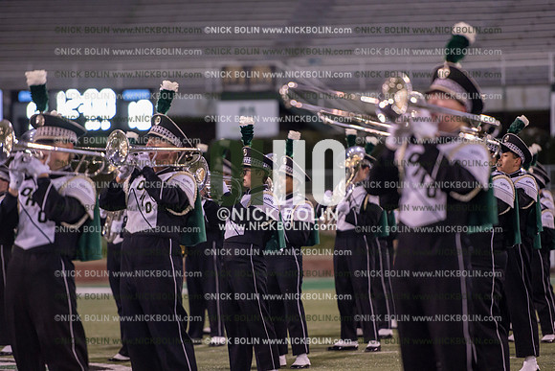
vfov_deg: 6.9
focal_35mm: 200
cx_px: 278
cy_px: 186
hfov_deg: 10.3
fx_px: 3084
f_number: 2.8
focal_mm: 200
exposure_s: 1/1250
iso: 2500
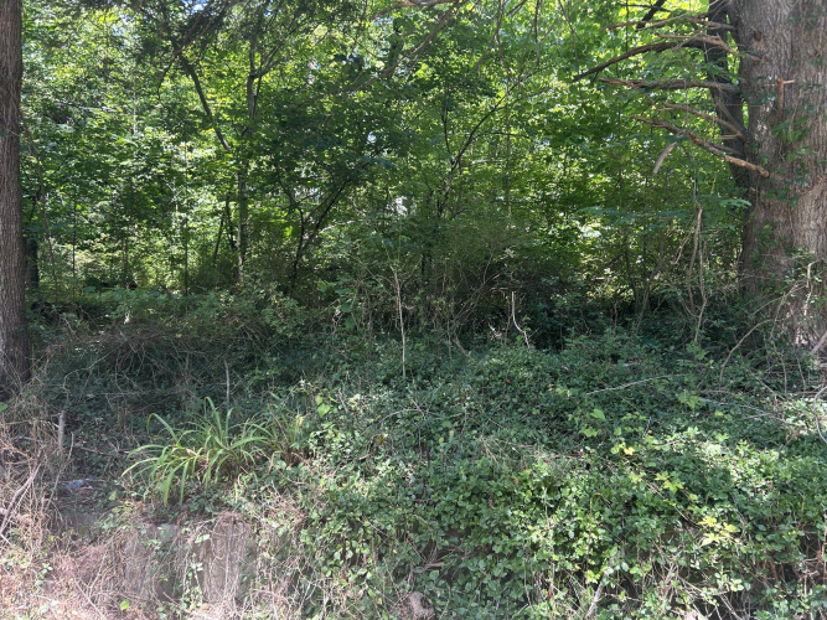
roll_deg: +0.0
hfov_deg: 67.3
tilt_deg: +1.1
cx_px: 414
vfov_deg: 53.0
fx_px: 621
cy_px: 310
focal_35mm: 26
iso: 32
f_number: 1.5
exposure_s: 1/137
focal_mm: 5.7
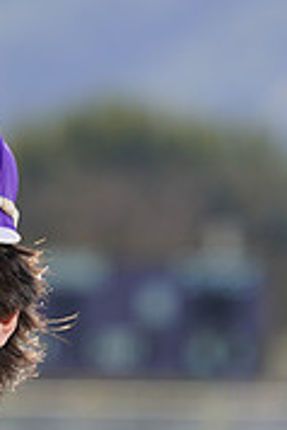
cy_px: 676
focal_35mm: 854
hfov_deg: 1.6
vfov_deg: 2.4
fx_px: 10192
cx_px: -107
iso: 100
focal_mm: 262
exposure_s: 1/250
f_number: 8
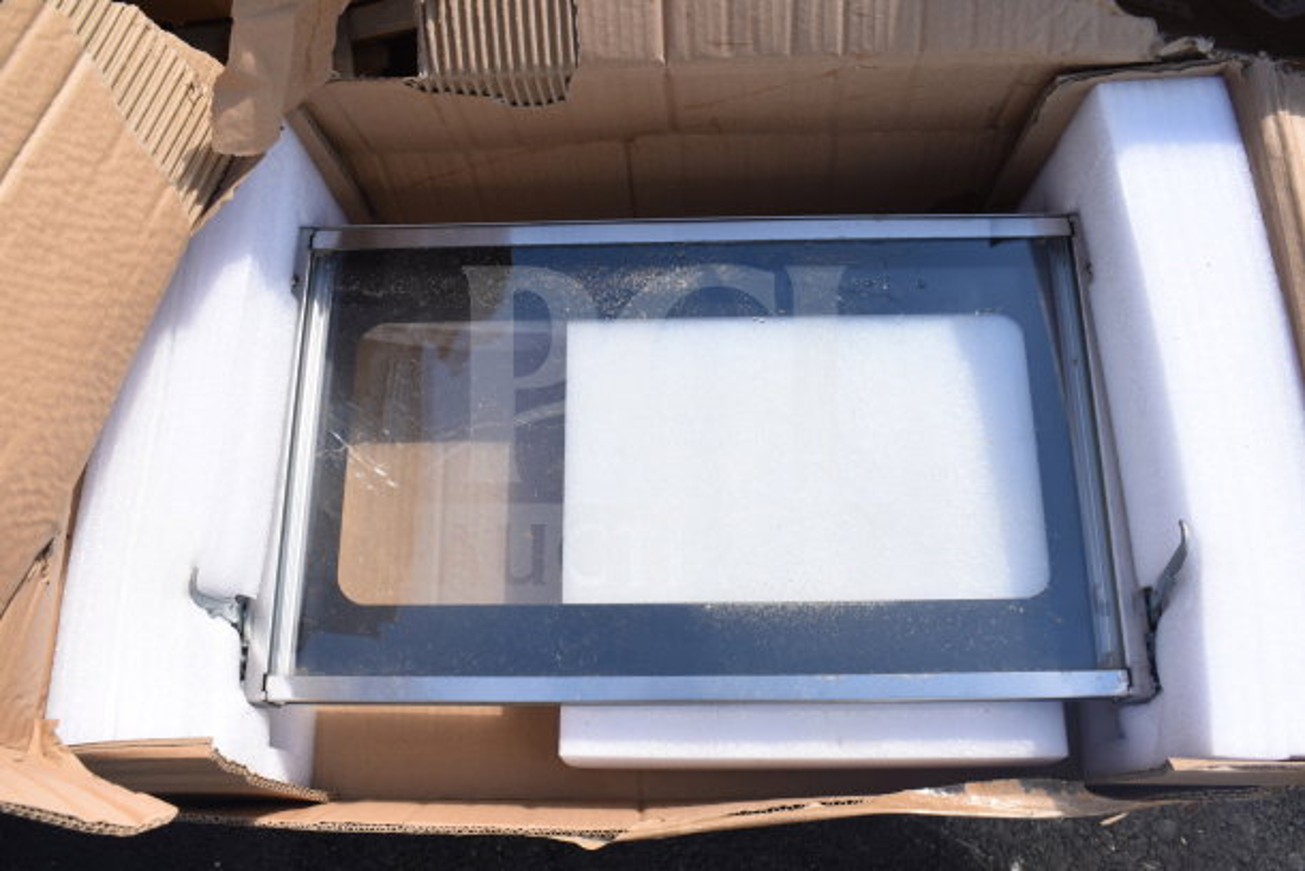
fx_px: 1196
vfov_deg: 40.0
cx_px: 652
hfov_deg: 57.2
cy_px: 436
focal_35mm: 33
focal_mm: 22
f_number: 7.1
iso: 200
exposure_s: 1/200
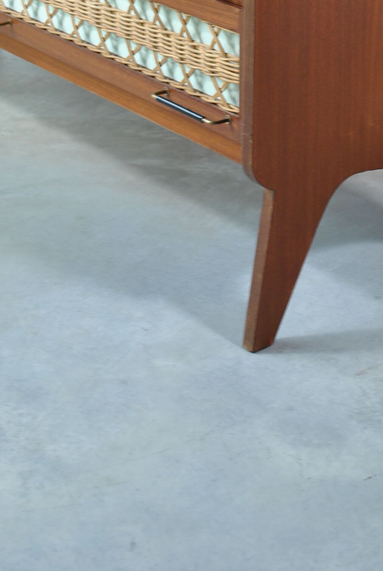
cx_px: 307
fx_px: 1461
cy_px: 32
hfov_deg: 14.8
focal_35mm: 92
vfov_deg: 21.5
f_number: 5
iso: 200
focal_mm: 32
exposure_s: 1/15
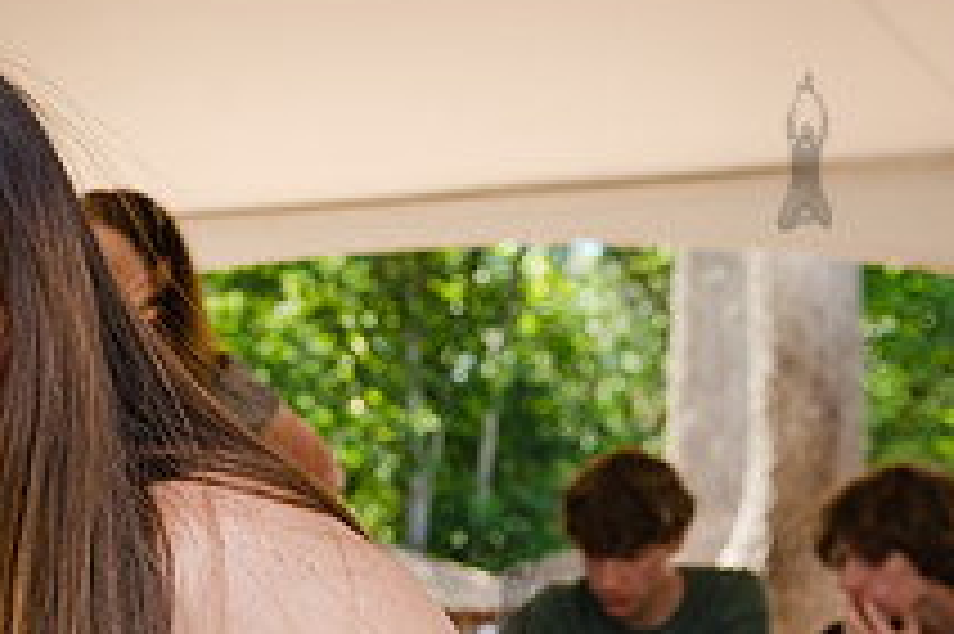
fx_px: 2754
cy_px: 803
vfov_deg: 12.8
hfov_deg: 18.9
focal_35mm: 104
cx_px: -68
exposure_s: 1/125
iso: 200
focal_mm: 38
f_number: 5
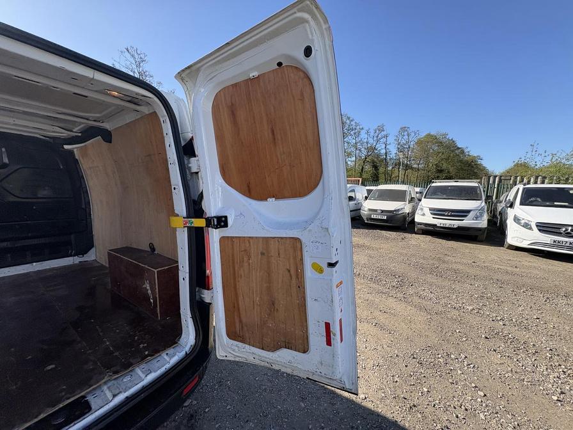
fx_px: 232
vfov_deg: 85.7
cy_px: 215
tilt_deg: -5.2
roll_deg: -0.6
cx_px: 286
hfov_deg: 102.1
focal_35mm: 14
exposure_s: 1/693
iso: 40
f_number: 2.2
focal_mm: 2.22
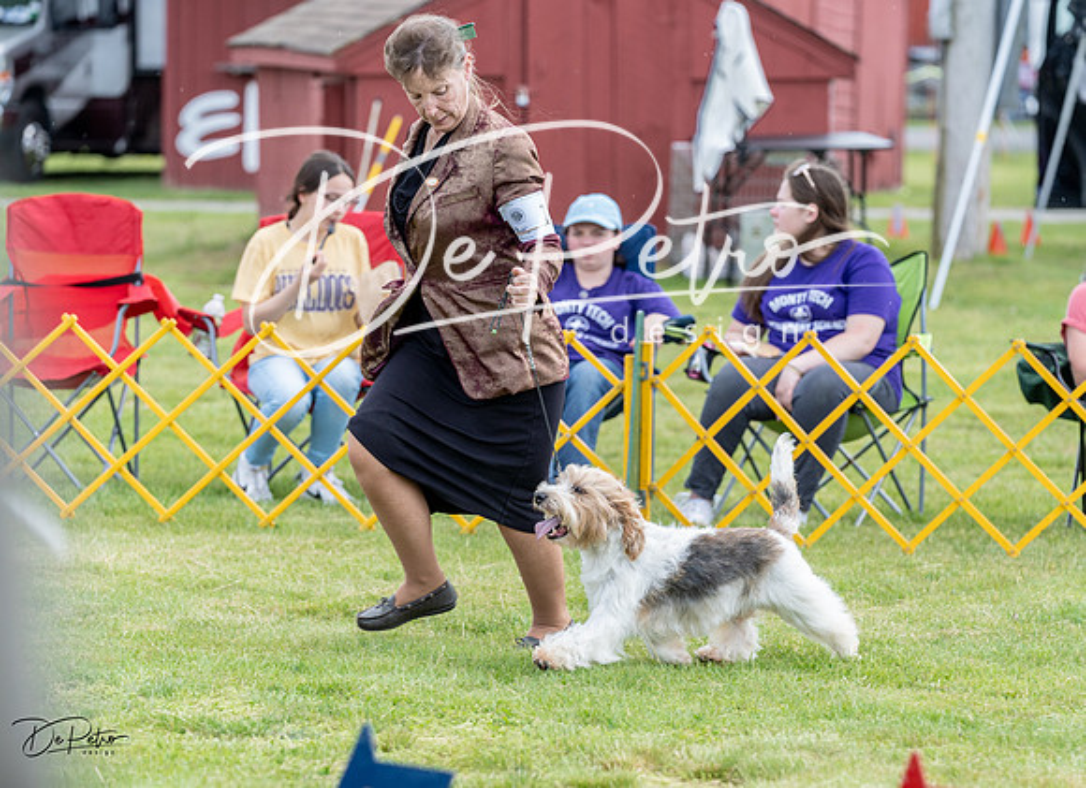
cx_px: 615
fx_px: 5852
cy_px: 446
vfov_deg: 7.7
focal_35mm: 189
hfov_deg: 10.6
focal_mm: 154
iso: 400
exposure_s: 1/640
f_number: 4
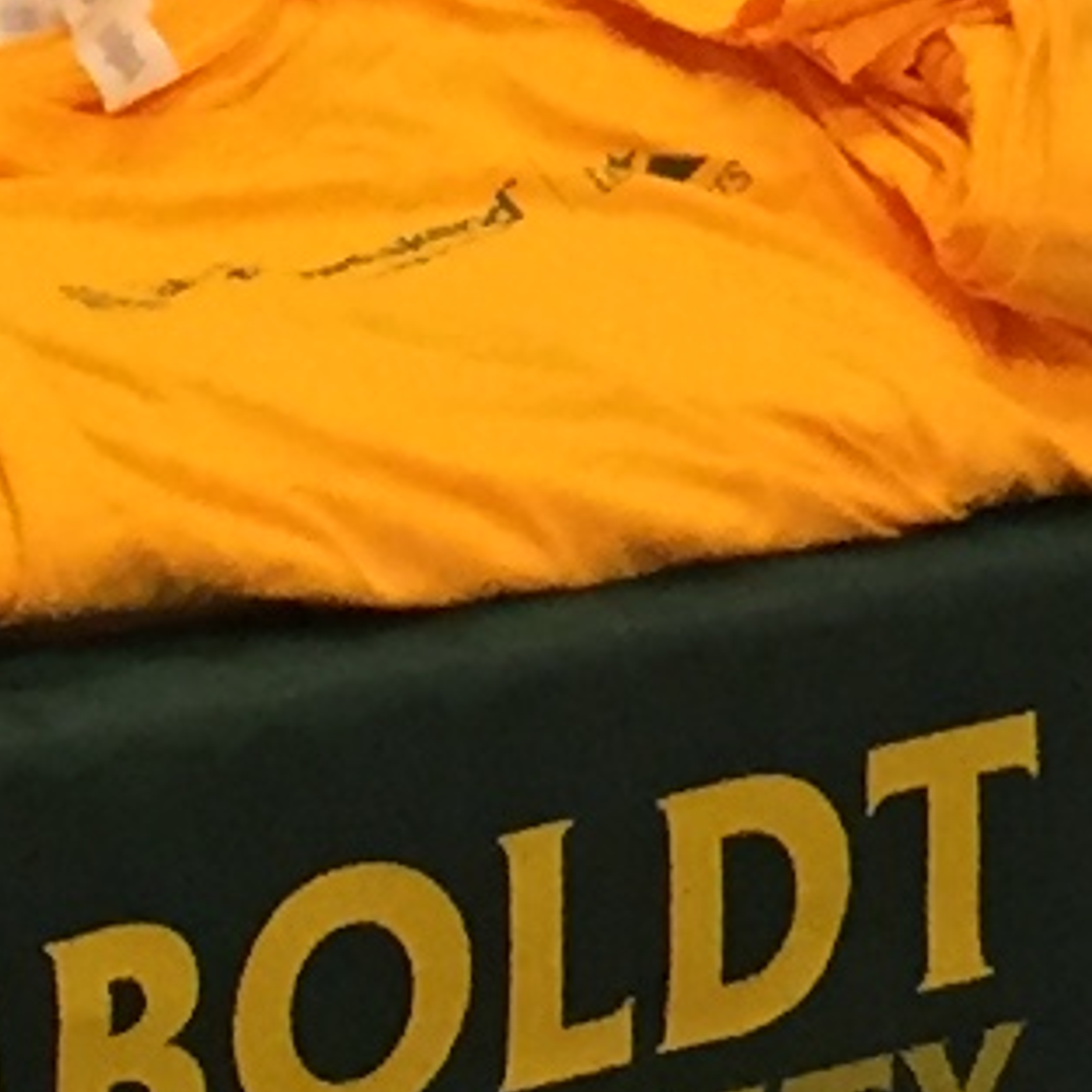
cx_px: 317
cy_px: -698
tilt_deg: -8.9
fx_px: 9529
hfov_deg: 6.6
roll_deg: -1.4
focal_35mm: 267
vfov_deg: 6.4
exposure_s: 1/30
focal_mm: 4.15
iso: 160
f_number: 2.2
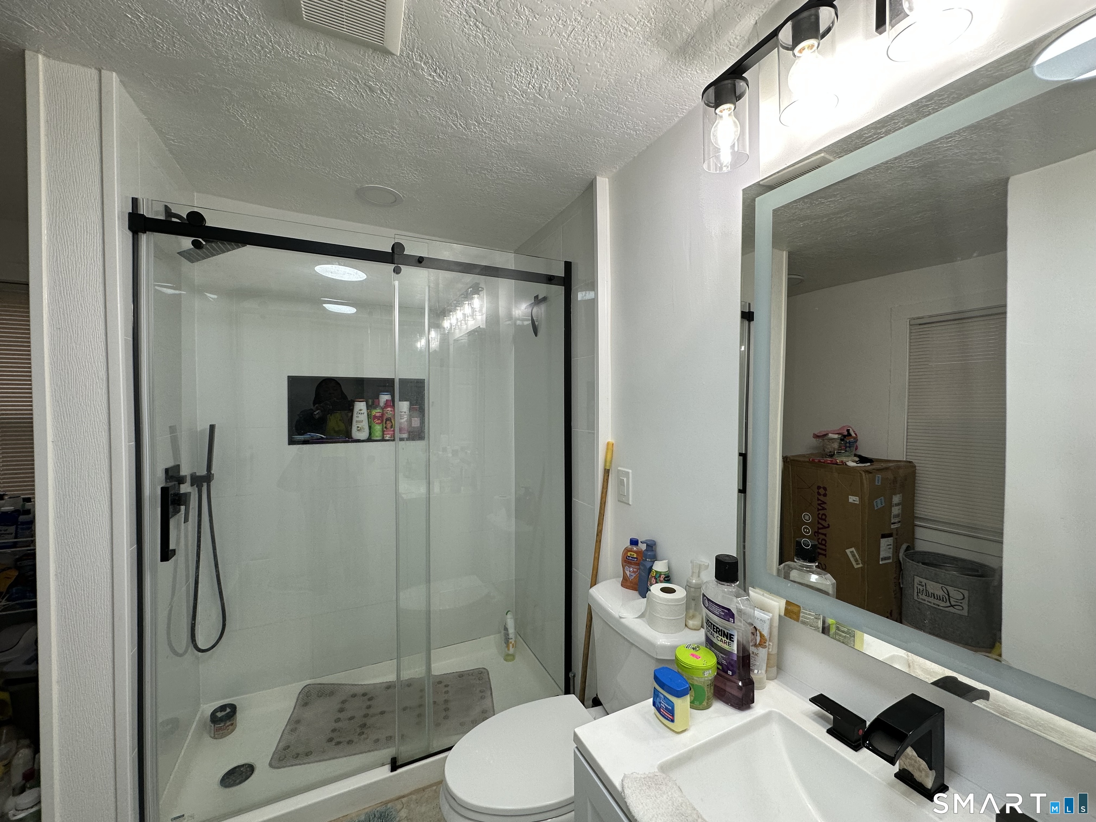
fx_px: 443
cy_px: 411
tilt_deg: -0.6
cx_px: 548
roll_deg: -0.4
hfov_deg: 102.1
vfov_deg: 85.7
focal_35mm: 14
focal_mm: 2.22
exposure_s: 1/120
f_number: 2.2
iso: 80
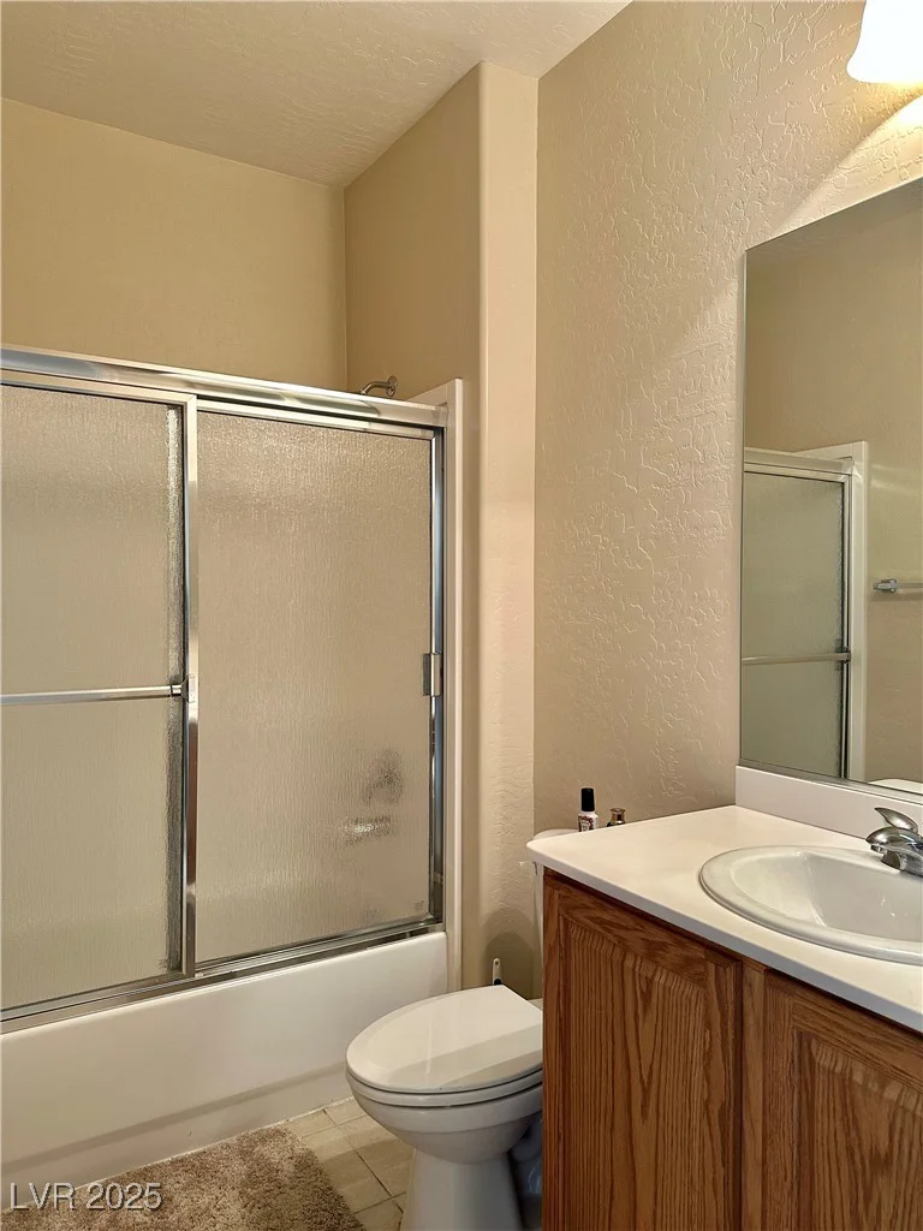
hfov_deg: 56.8
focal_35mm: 24
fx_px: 853
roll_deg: -0.7
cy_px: 616
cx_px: 462
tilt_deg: +0.9
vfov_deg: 71.6
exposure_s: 1/60
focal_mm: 6.86
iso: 200
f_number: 1.78
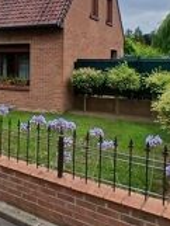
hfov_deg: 31.1
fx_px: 294
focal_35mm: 45
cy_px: 74
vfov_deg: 41.5
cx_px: 27
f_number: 2.2
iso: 50
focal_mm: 1.4
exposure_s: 1/2994
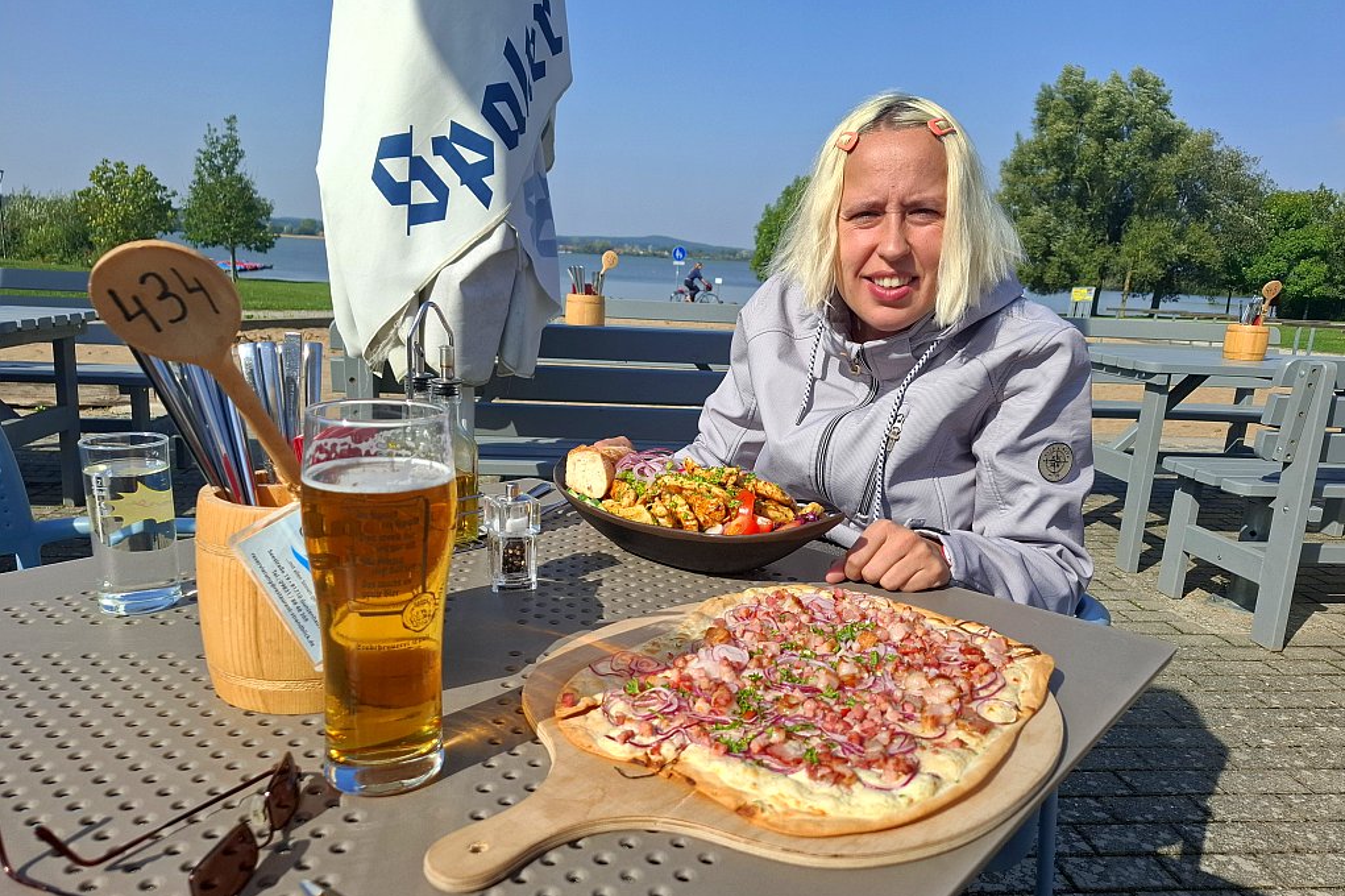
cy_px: 482
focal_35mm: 24
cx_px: 673
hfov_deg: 73.8
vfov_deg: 53.0
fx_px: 896
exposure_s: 1/1972
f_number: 1.8
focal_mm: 5.54
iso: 50
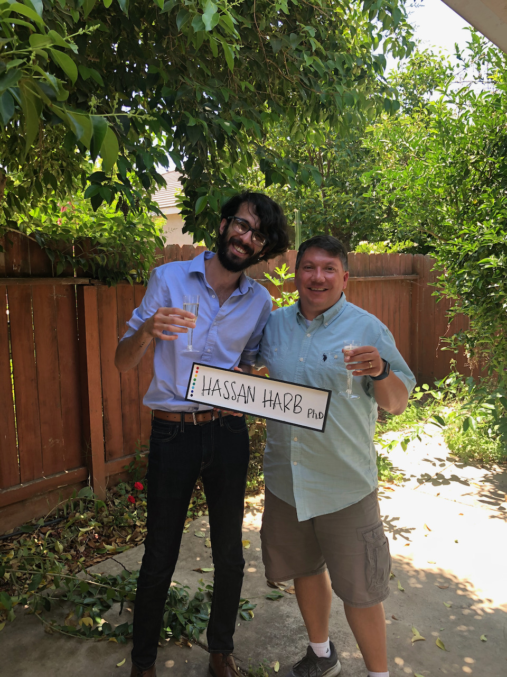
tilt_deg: -6.6
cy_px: 338
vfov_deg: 63.4
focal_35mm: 28
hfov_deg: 49.7
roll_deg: +0.7
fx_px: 547
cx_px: 254
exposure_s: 1/120
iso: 25
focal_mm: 4
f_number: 1.8
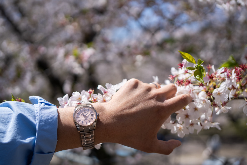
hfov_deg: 39.6
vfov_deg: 27.0
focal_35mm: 50
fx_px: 343
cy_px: 82
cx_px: 124
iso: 125
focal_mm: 50
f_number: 2.8
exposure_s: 1/2500
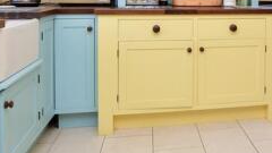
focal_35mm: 43
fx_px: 310
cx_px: 227
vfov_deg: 26.0
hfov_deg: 44.5
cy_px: -6
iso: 250
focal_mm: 10
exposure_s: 1/30
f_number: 9
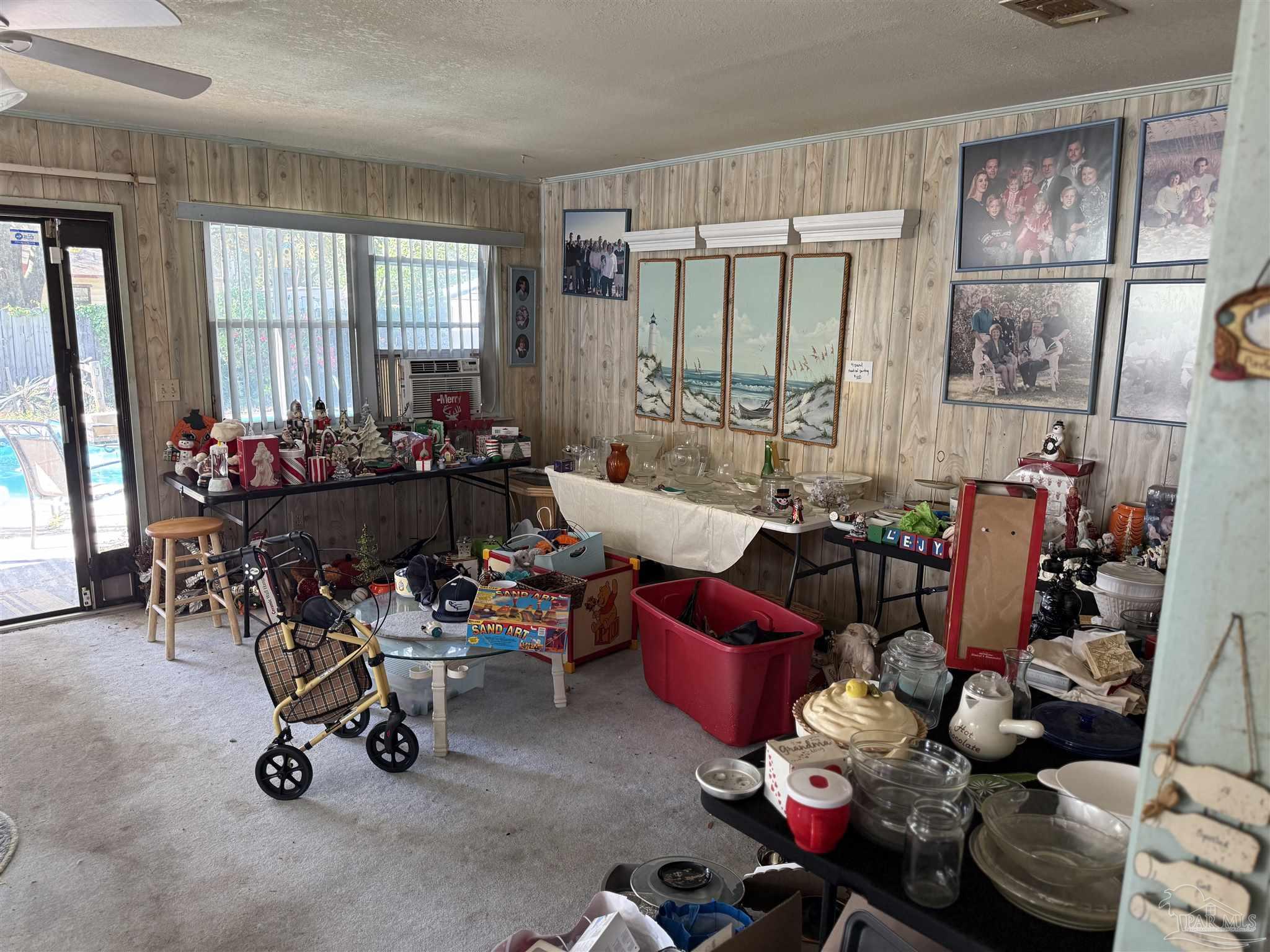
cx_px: 635
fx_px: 881
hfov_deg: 71.6
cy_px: 476
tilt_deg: -9.6
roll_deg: -1.3
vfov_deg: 56.8
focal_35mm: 24
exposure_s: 1/64
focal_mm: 6.76
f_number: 1.78
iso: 200
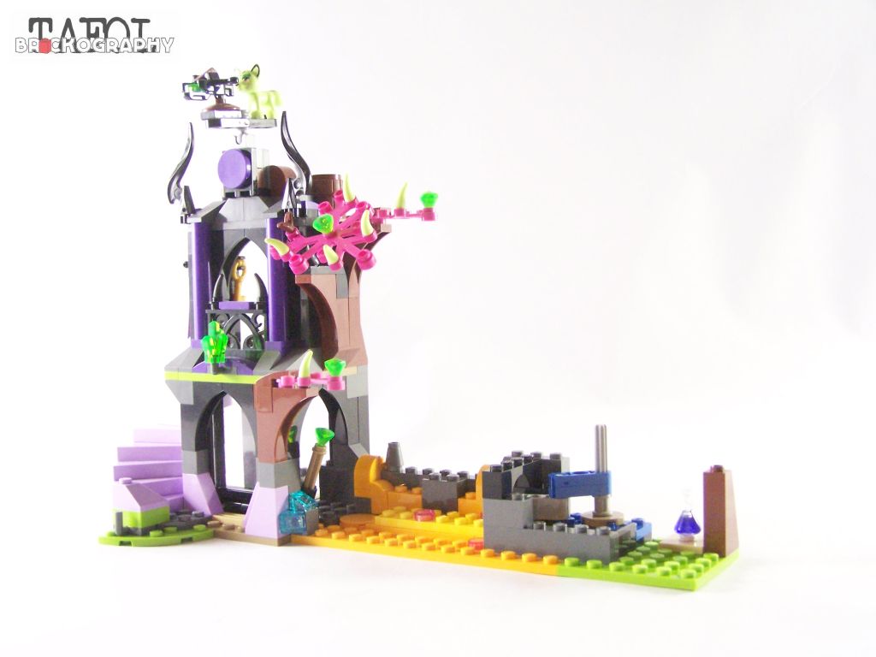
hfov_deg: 43.9
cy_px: 328
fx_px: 1088
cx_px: 438
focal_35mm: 43
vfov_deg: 33.6
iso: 400
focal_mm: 7.1
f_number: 3.2
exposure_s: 1/45
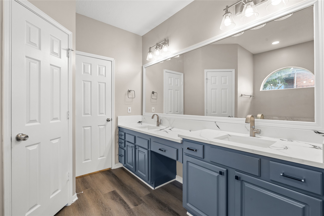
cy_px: 108
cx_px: 162
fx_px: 144
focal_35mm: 16
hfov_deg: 96.7
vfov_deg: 73.7
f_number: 9
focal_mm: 16
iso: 200
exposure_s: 1/1.67
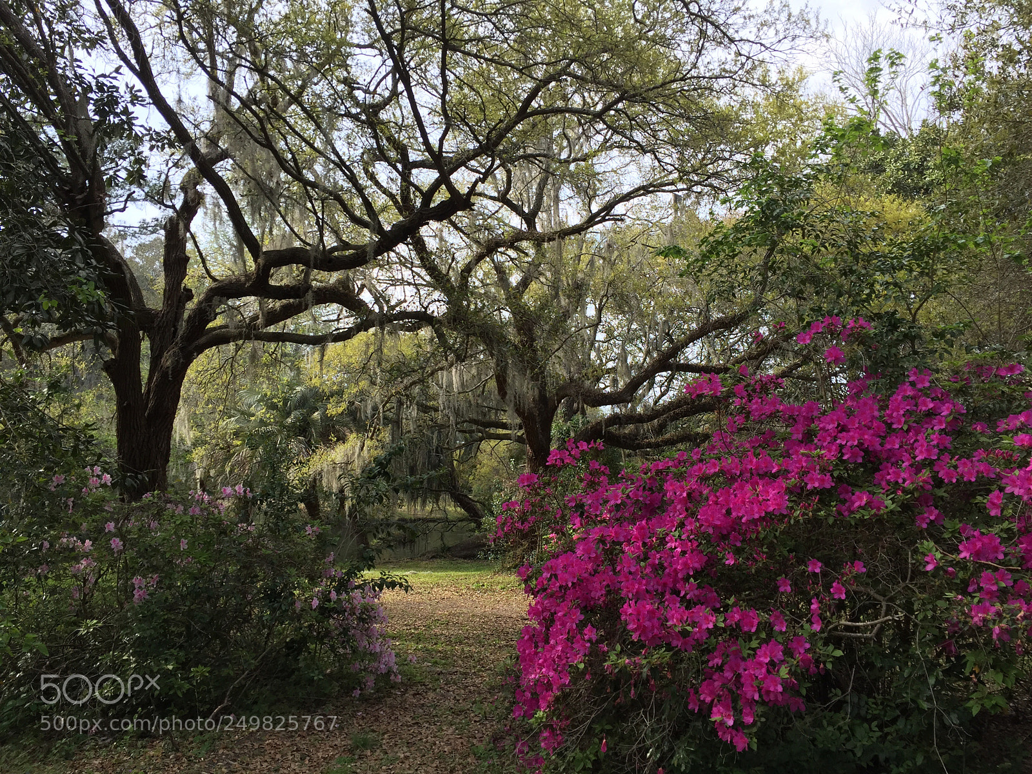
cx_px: 516
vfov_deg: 48.2
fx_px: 865
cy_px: 387
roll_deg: -2.1
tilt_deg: +5.0
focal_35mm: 29
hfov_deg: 61.7
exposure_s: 1/384
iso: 32
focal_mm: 4.15
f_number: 2.2
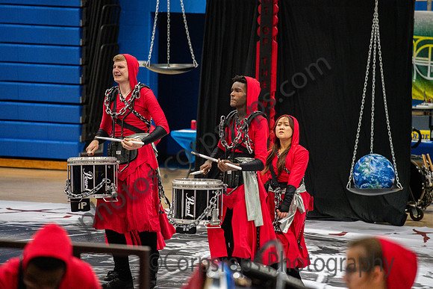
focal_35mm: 200
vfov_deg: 6.9
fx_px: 2406
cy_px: 144
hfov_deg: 10.3
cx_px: 216
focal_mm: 200
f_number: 4
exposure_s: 1/500
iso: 6400
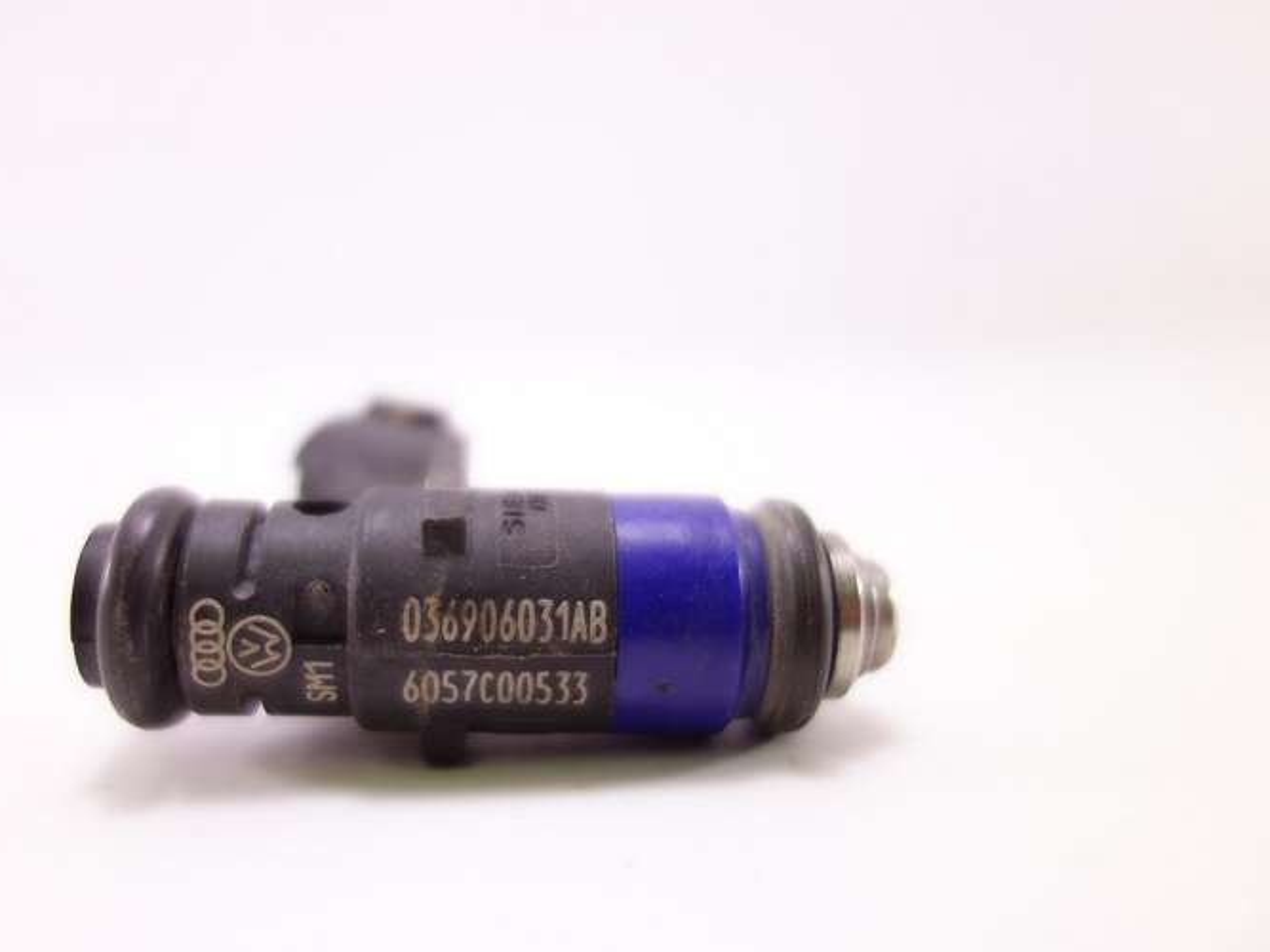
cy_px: 472
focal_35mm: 31
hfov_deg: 58.1
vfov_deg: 45.4
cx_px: 541
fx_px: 1137
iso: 125
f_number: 1.8
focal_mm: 10.4
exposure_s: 1/100
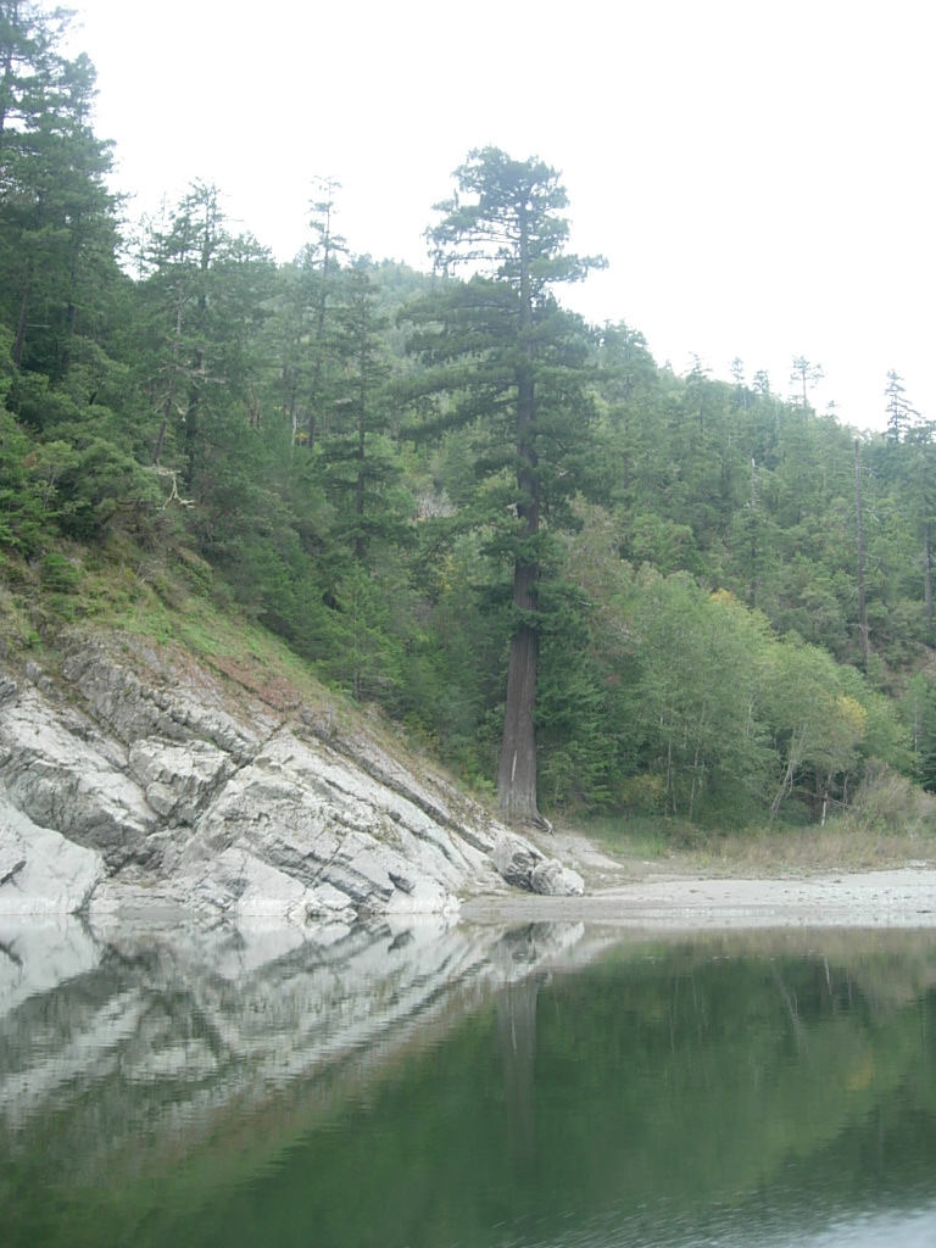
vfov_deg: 49.0
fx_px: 1370
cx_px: 468
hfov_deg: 37.7
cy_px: 624
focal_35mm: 38
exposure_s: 1/144
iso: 64
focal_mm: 7.8
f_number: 2.8
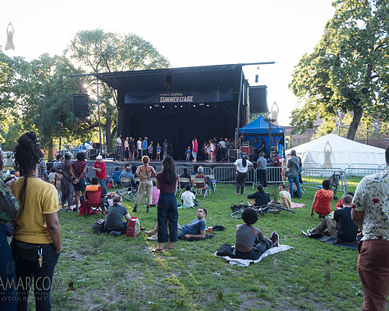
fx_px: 357
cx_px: 168
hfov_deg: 57.0
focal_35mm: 31
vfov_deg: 47.1
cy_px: 155
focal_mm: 27
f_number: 2.8
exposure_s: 1/200
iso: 200
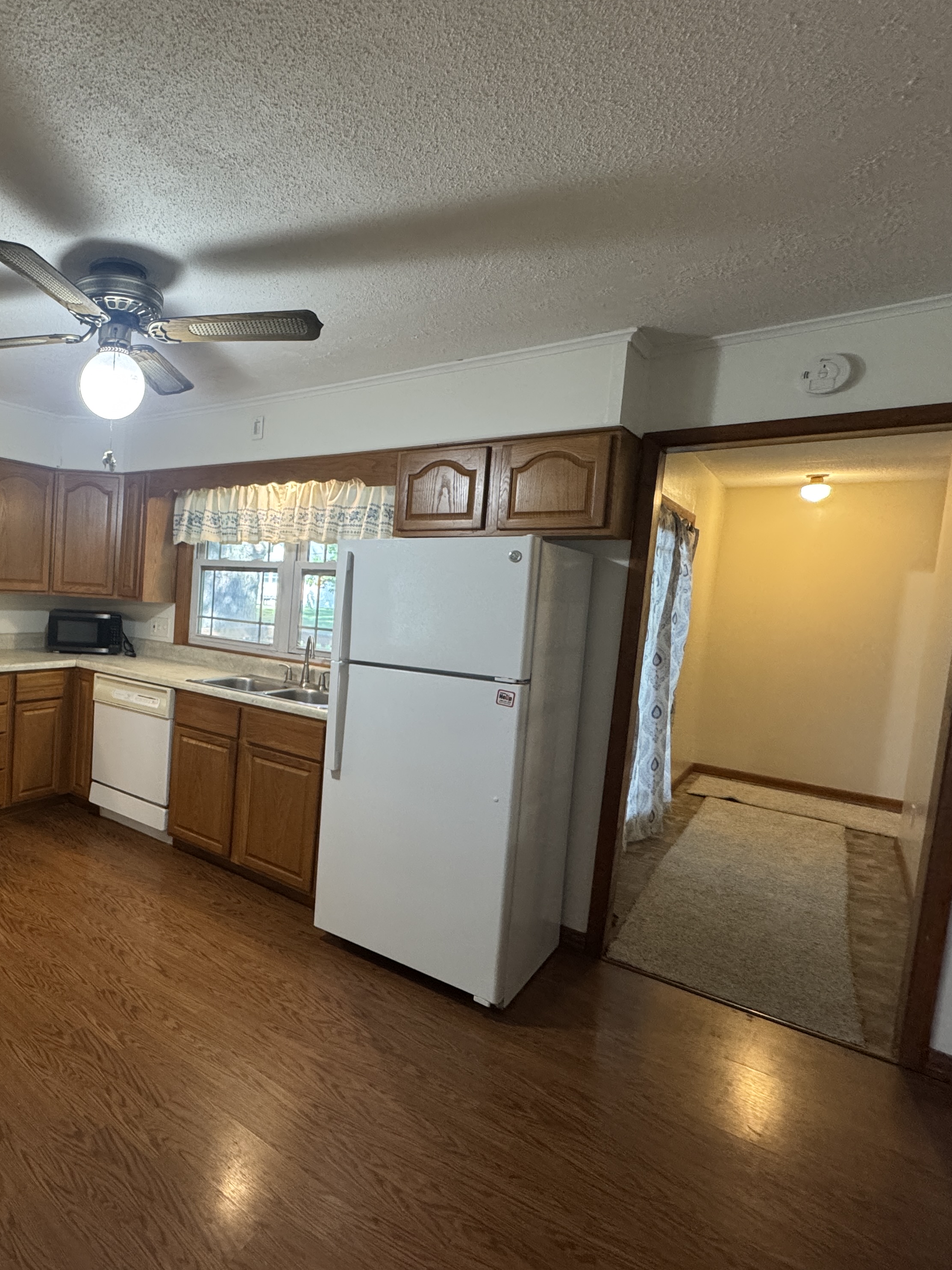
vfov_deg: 84.7
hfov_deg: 61.5
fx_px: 697
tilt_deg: -4.7
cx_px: 158
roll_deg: -2.5
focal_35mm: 19
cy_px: 634
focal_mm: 2.22
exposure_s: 1/60
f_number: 2.2
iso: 320
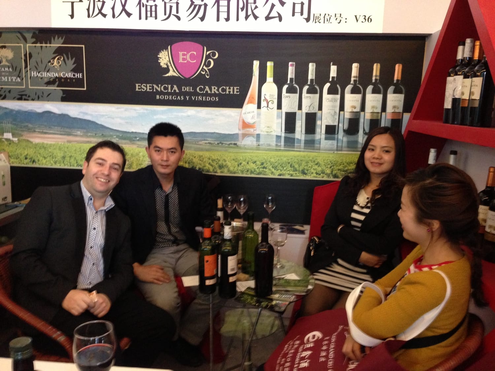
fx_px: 472
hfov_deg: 55.4
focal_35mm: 33
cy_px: 186
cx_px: 248
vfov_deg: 42.9
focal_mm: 4.13
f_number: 2.4
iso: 400
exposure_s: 1/15
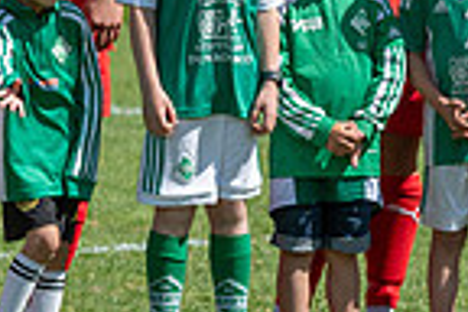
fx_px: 11179
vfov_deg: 1.6
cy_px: -99
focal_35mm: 860
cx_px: 712
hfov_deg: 2.4
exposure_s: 1/1600
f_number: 4
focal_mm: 140
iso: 180
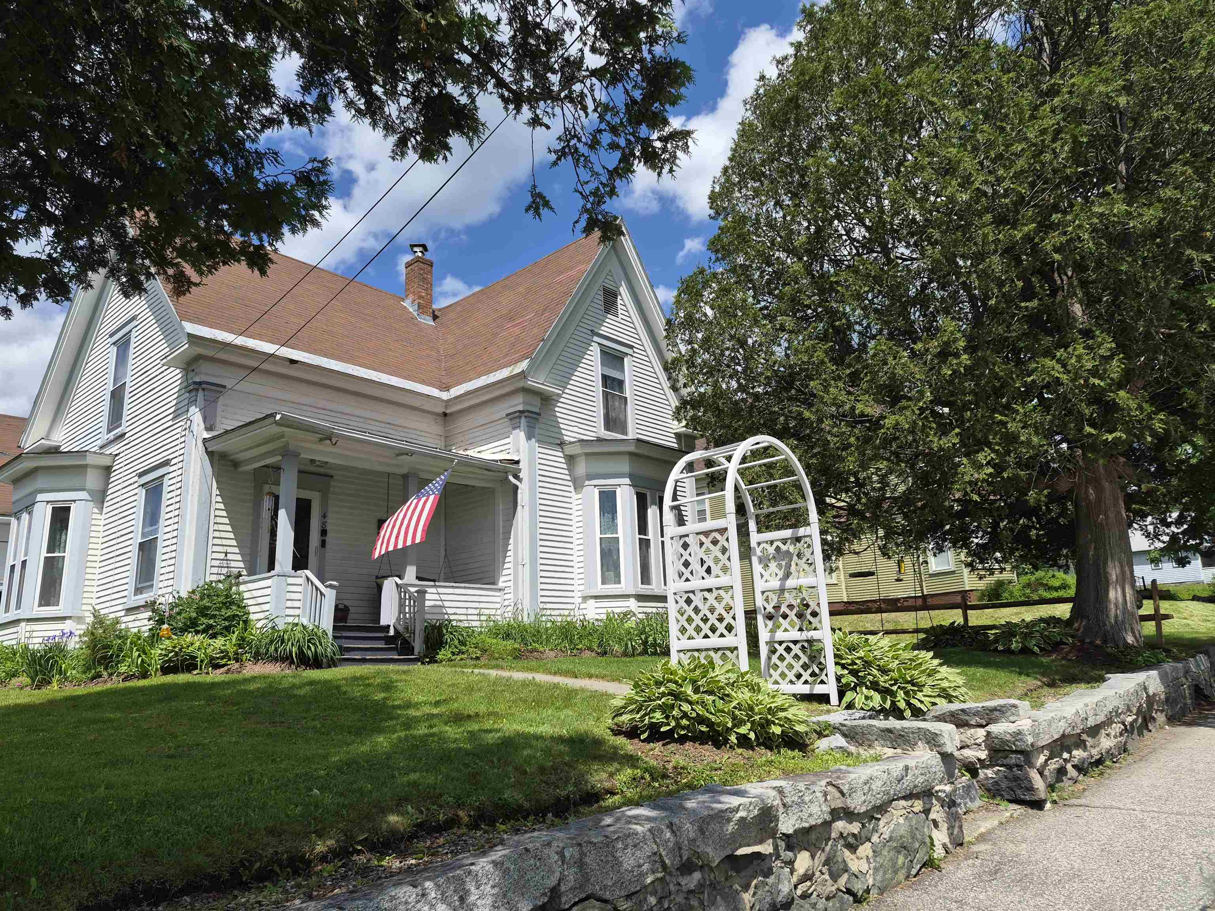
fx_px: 807
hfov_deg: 73.9
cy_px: 456
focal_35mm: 23
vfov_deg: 58.9
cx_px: 608
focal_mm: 5.4
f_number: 1.8
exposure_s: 1/6416
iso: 80
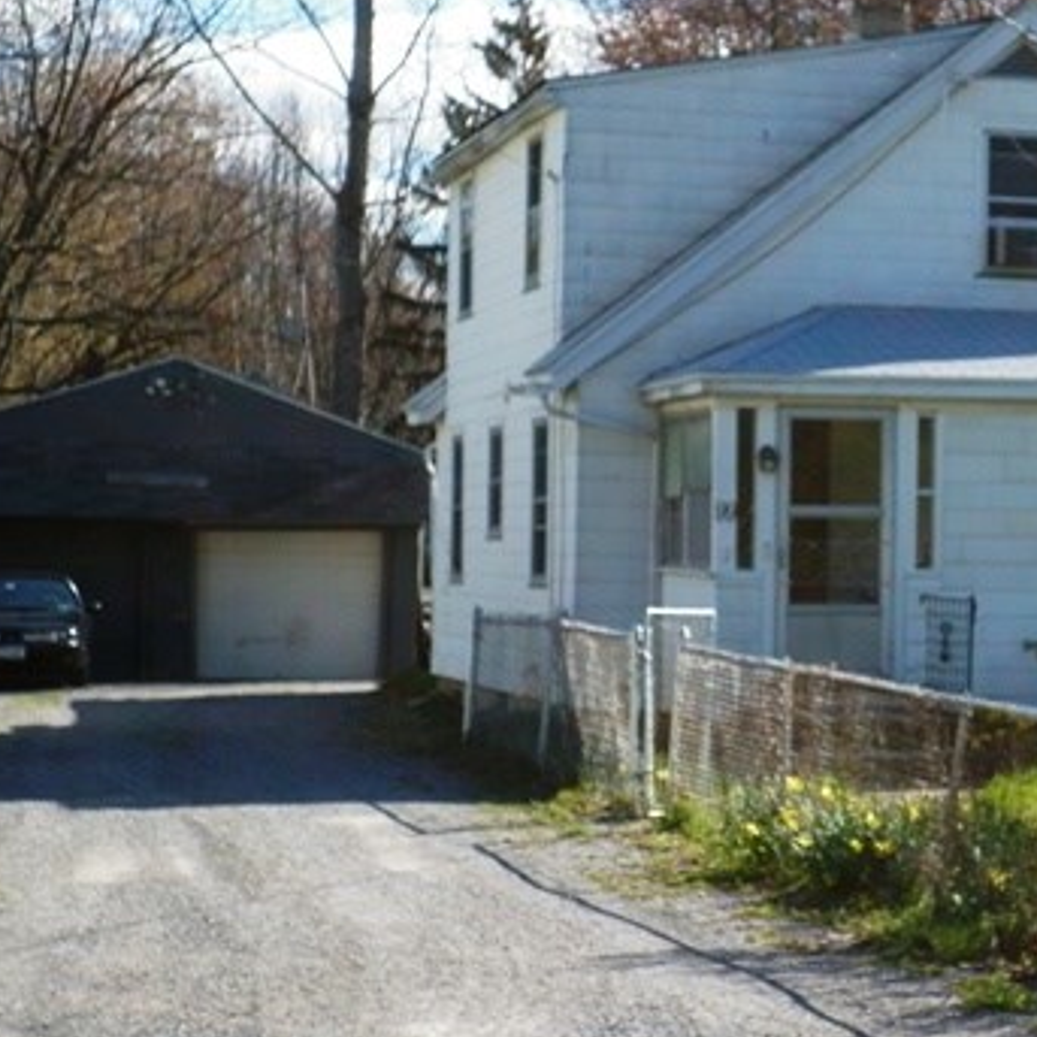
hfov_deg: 15.4
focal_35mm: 112
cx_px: 919
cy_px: 387
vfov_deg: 15.5
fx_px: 3796
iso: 80
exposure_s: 1/500
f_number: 4.7
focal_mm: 12.3
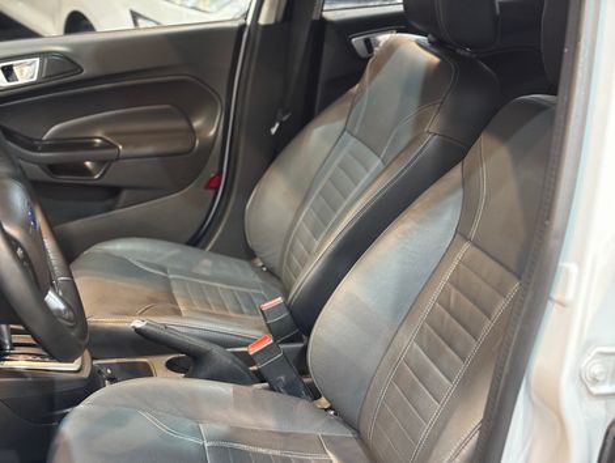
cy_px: 232
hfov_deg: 36.8
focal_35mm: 52
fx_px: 925
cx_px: 308
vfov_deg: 28.1
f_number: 1.6
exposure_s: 1/30
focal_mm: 5.96
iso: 400
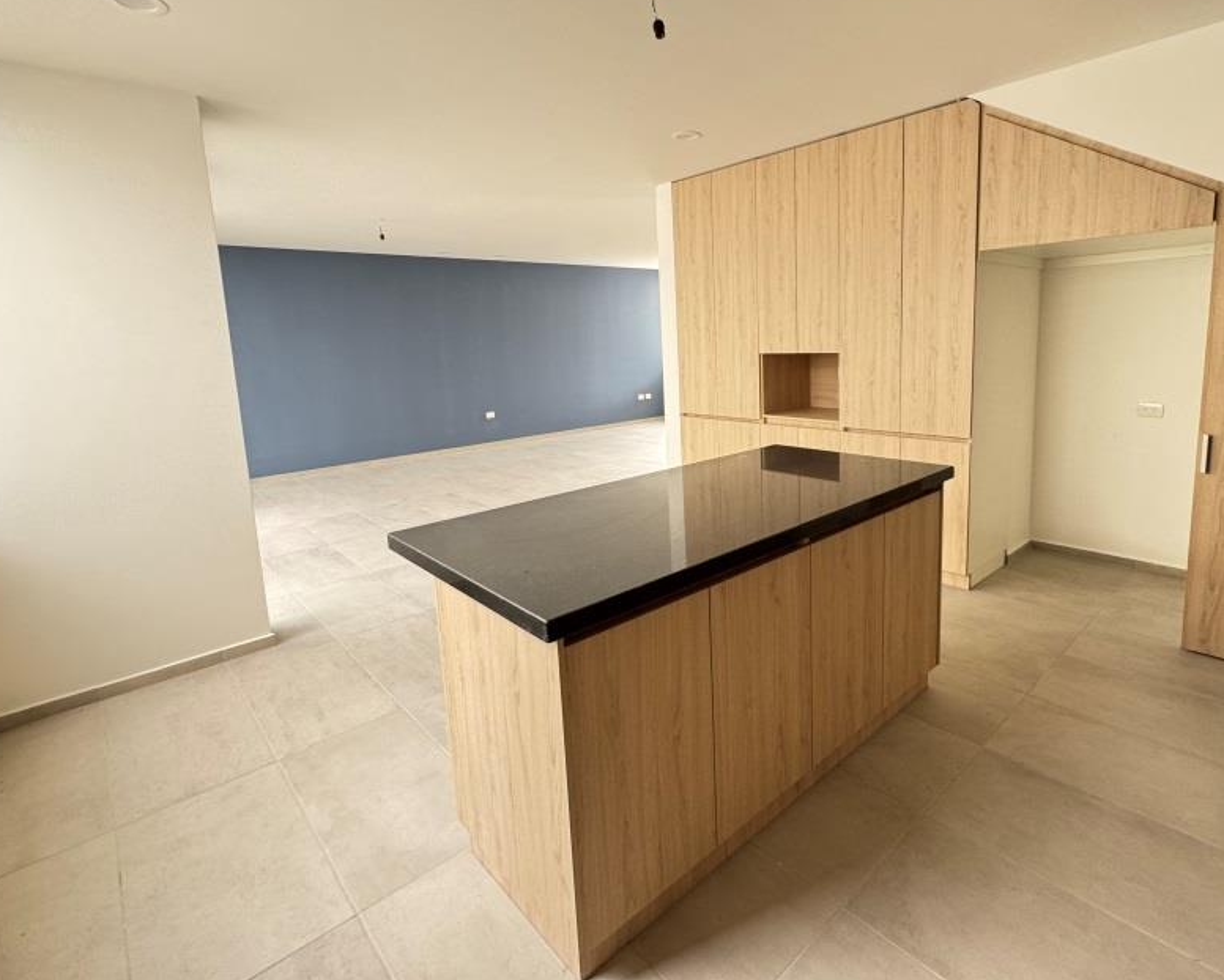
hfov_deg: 86.0
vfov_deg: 73.5
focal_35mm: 18
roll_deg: +2.6
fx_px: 652
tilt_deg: -7.3
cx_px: 684
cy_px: 430
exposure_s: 1/99
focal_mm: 2.22
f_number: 2.2
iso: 160
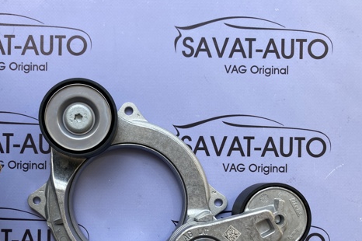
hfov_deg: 47.9
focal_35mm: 40
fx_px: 402
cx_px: 131
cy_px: 183
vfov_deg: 32.7
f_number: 1.8
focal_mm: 3.99
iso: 20
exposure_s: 1/347
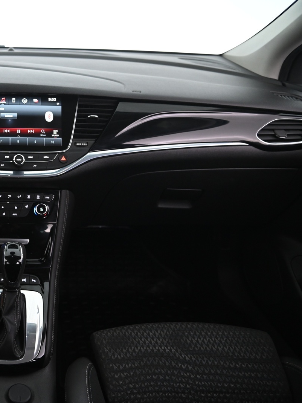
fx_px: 407
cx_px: 2
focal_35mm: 35
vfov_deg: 52.6
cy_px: 202
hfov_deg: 36.7
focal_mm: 24
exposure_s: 1/15
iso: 2000
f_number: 4
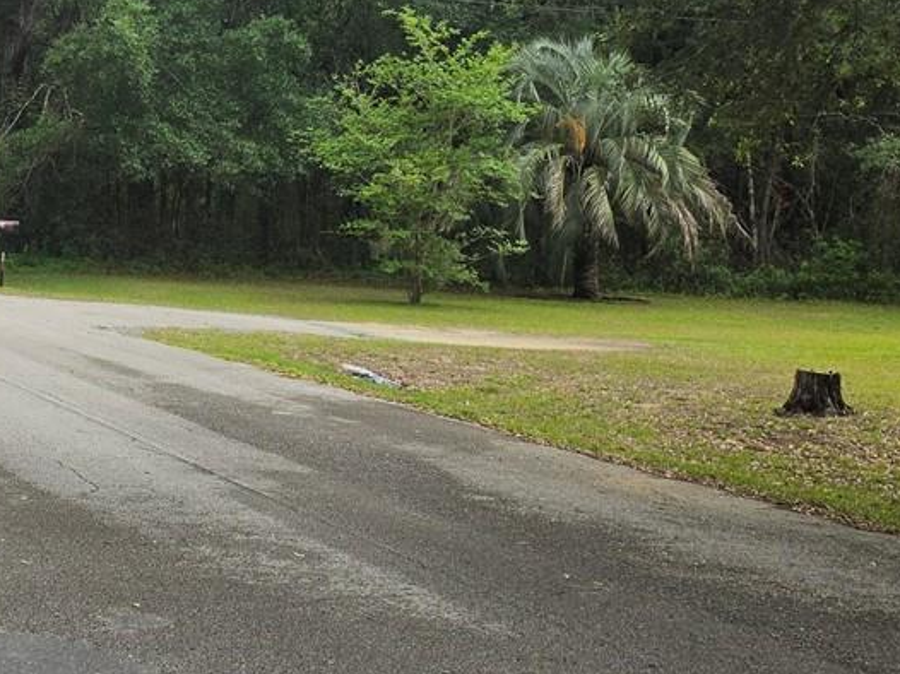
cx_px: 5
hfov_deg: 26.4
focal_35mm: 70
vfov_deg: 20.6
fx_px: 1819
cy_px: 87
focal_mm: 6.5
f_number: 1.4
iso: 64
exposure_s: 1/7939
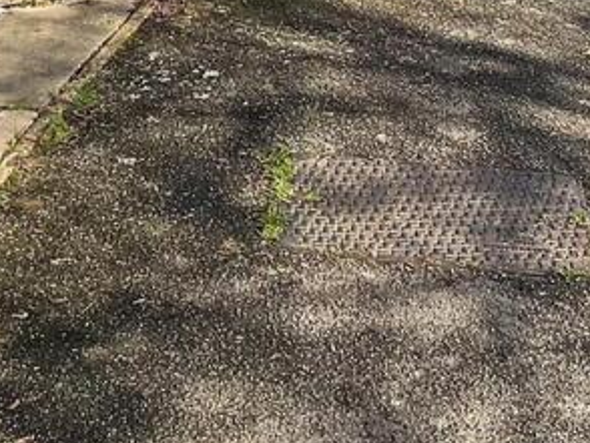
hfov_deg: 19.4
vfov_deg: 13.4
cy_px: -313
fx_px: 1723
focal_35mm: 101
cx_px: 211
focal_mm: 3
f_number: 1.8
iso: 16
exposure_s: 1/1400
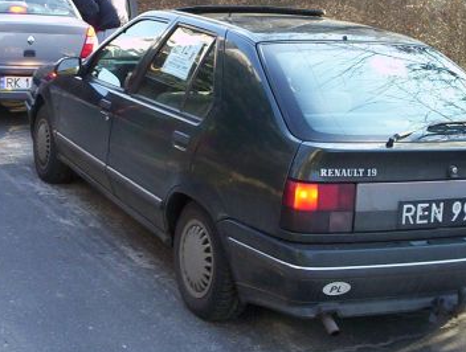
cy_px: 91
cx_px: 132
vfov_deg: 21.2
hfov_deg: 27.8
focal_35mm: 69
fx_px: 931
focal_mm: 4.99
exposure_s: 1/73
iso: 100
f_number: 4.5
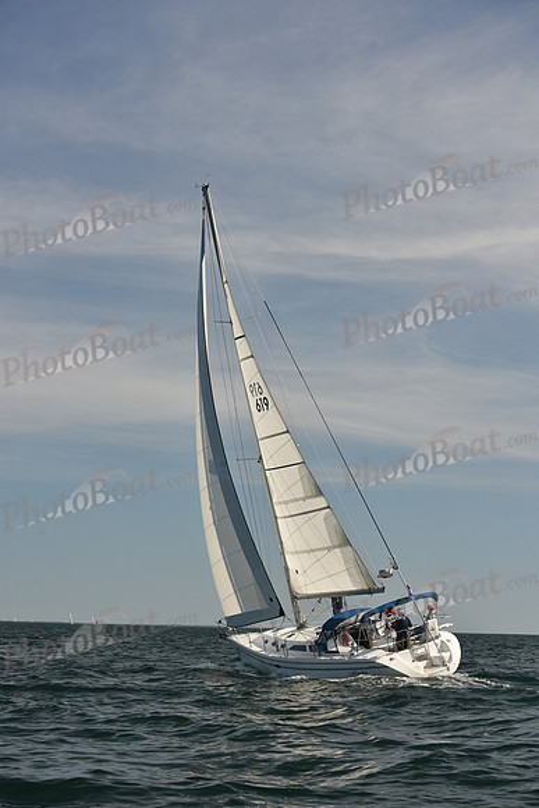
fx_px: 1571
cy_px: 404
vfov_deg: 28.8
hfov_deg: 19.5
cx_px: 270
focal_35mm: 70
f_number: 7.1
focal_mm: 70
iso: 250
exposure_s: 1/640
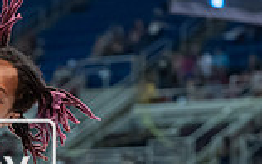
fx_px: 2594
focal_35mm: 363
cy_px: 266
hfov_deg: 5.7
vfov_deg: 3.6
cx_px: -74
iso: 2500
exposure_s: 1/800
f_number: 2.8
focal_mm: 70
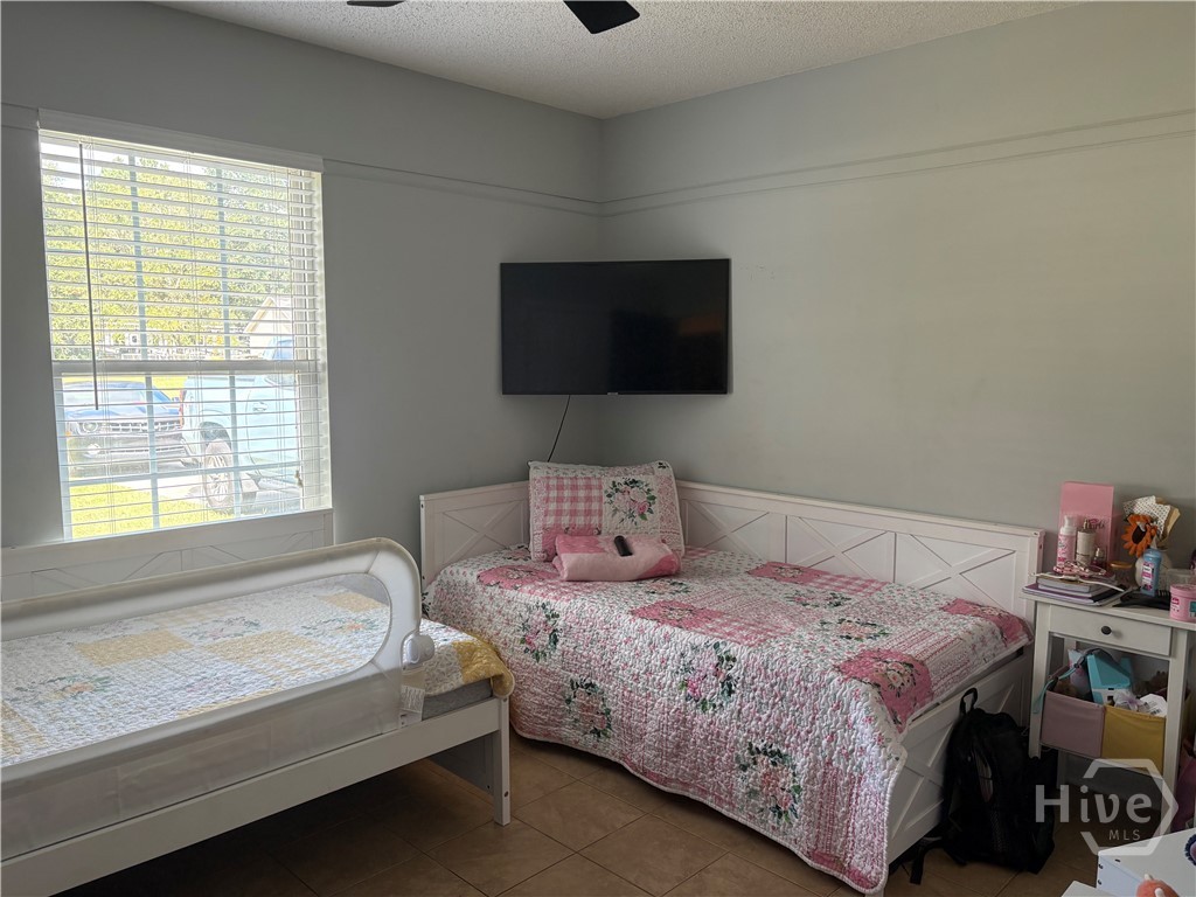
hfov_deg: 67.3
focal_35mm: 26
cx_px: 598
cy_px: 448
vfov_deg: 53.1
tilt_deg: -7.0
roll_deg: +0.0
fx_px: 898
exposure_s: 1/117
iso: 125
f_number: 1.6
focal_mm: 5.96
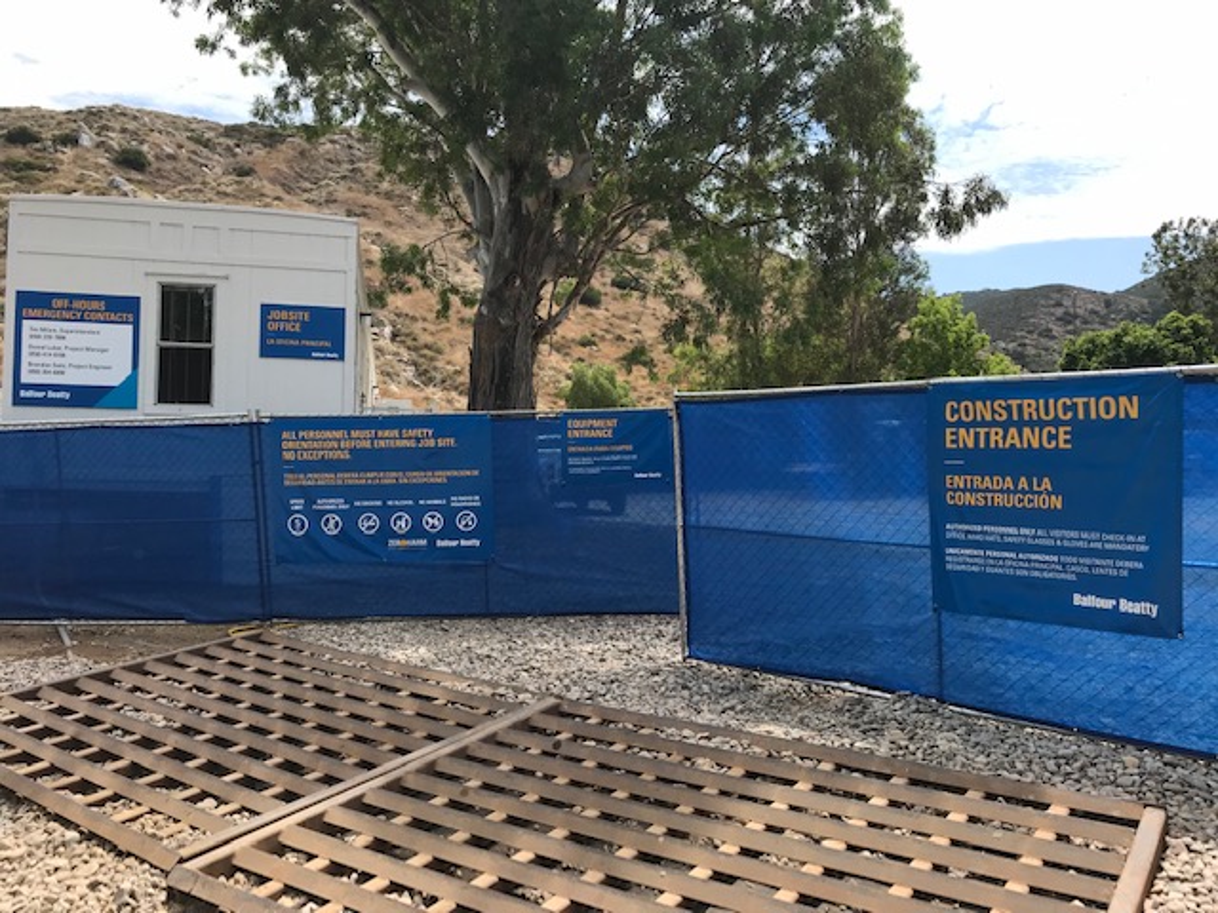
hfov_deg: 63.4
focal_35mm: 28
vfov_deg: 49.7
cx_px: 609
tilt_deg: +2.0
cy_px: 456
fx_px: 985
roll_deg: +0.8
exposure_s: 1/1742
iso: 20
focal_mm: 3.99
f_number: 1.8
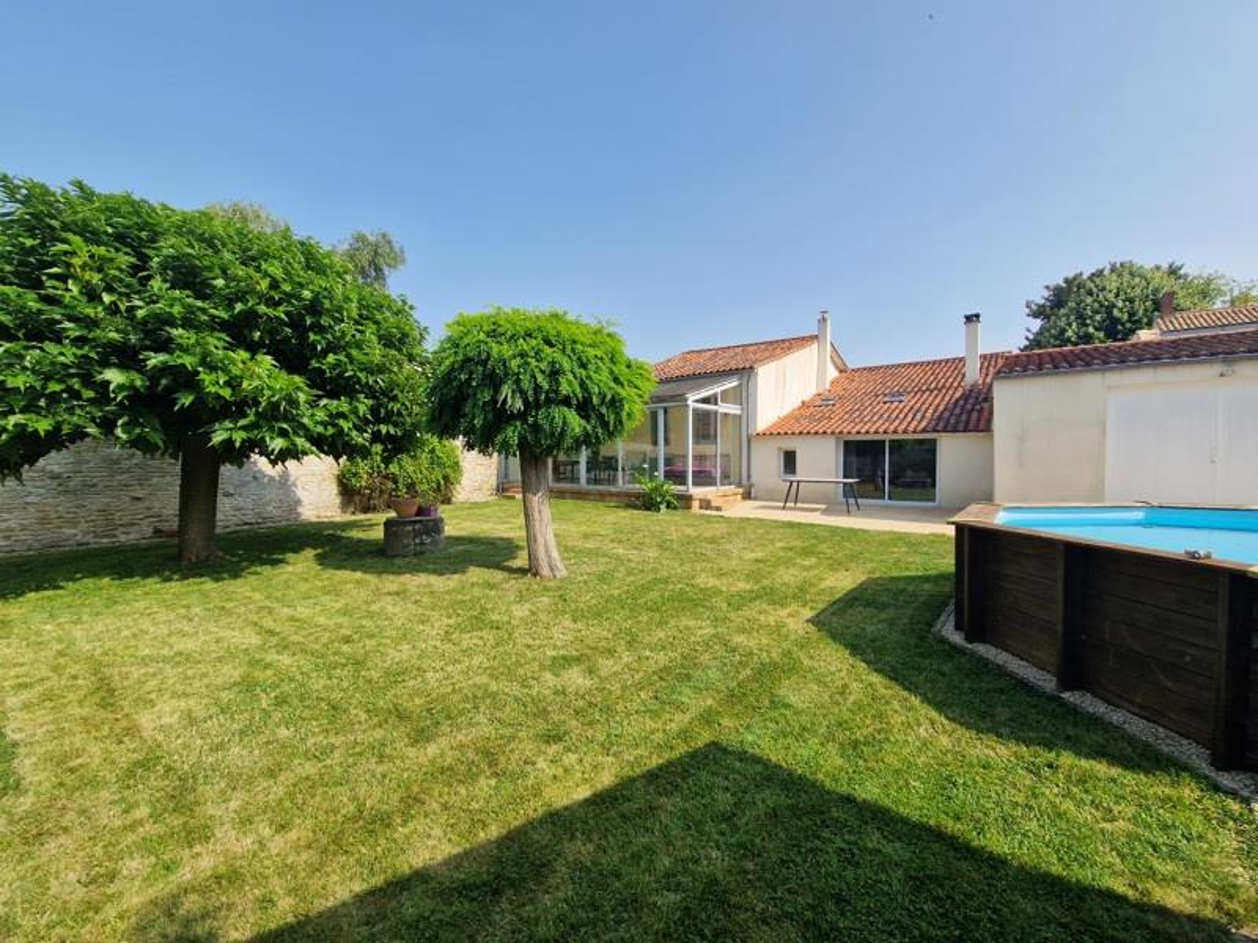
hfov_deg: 106.2
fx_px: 472
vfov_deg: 89.9
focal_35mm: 13
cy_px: 472
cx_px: 629
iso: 50
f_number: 2.2
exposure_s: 1/2136
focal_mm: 2.2
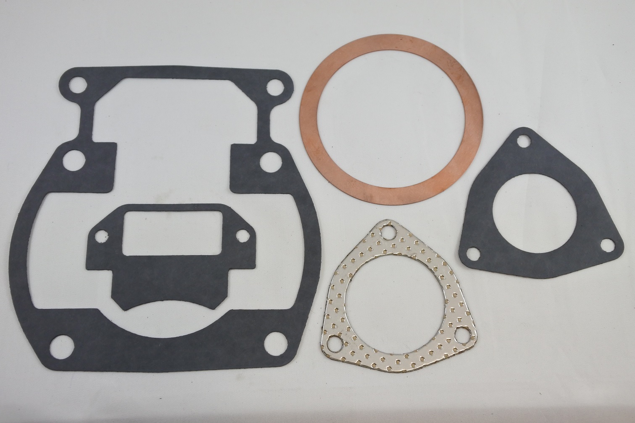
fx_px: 776
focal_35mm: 44
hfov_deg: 44.5
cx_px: 318
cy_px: 212
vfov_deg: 30.5
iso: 400
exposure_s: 1/200
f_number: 4.5
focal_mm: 16.5
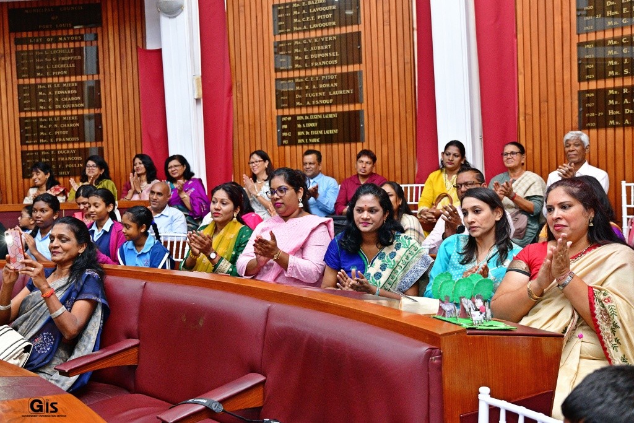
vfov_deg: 37.9
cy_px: 212
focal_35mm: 35
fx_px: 616
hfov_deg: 54.4
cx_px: 317
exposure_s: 1/160
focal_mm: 35
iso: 3200
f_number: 4.5
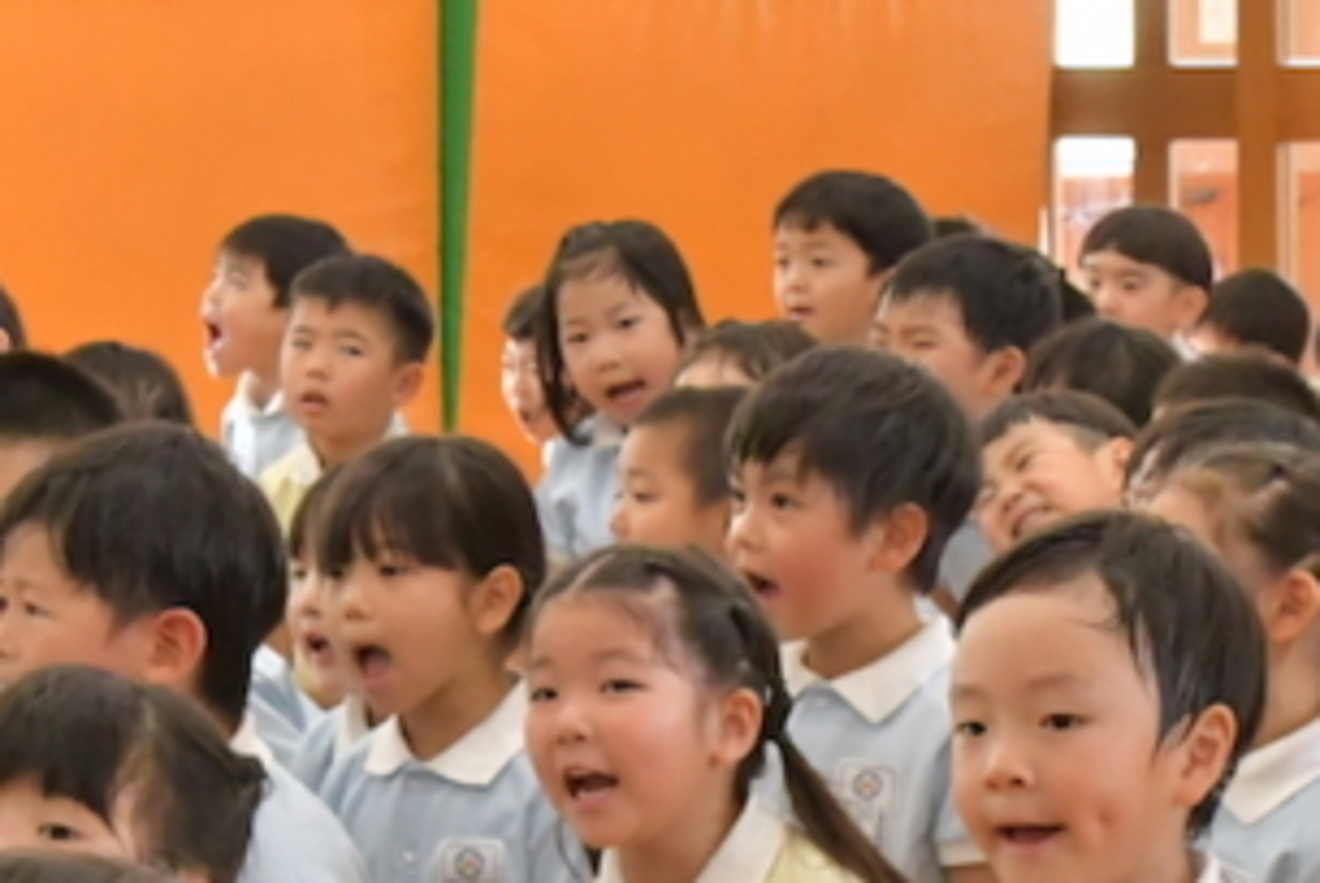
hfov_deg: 12.4
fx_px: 6092
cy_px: 818
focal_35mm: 166
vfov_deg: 8.3
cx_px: 649
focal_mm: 44
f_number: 8
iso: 10000
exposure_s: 1/250
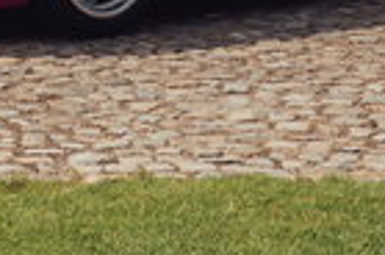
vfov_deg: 6.4
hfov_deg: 10.3
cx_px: 94
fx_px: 2123
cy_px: -431
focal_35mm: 199
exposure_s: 1/160
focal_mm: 36
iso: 100
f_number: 5.6
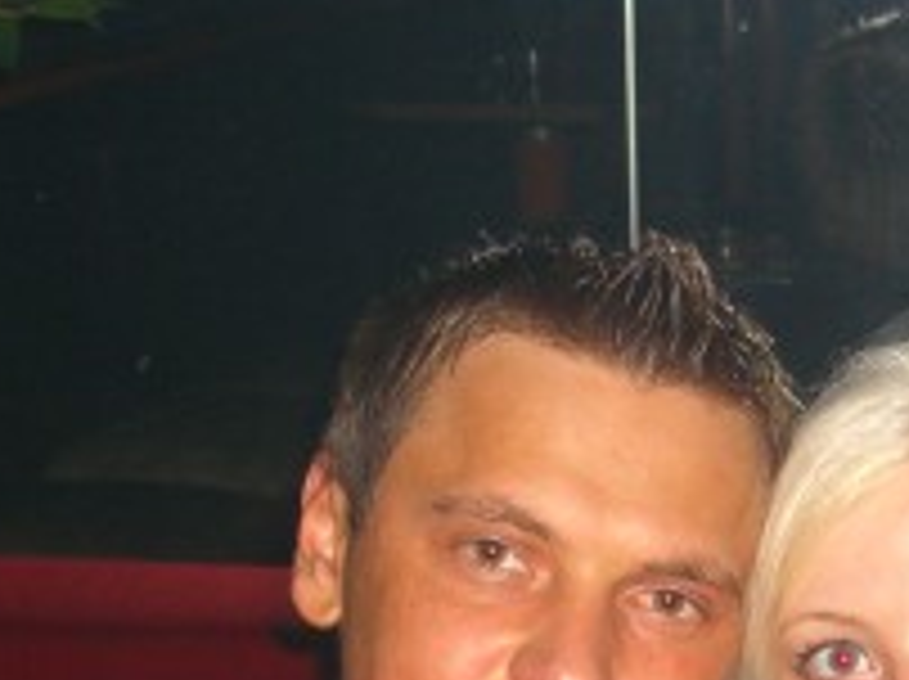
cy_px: 973
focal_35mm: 113
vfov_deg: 12.5
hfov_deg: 17.3
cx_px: 702
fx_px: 2964
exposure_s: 1/60
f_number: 2.8
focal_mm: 7.9
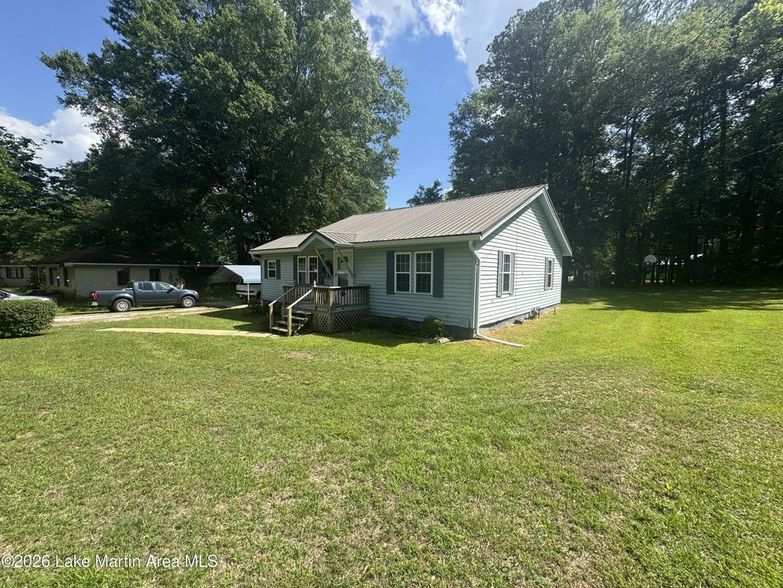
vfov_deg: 85.7
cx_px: 392
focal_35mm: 14
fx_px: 317
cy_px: 294
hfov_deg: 102.1
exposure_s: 1/1277
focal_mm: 2.22
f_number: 2.2
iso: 50
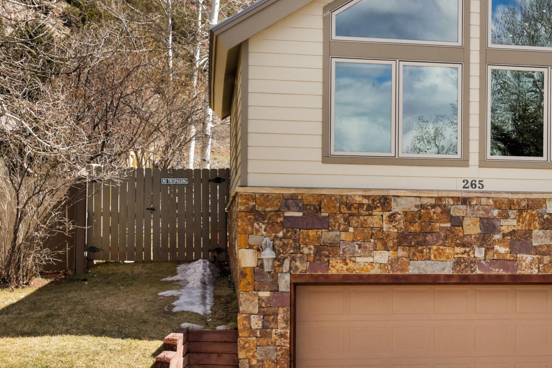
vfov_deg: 15.4
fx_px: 1365
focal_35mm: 89
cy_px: 175
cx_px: 648
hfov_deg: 21.4
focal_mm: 35
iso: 640
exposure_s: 1/2500
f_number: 7.1
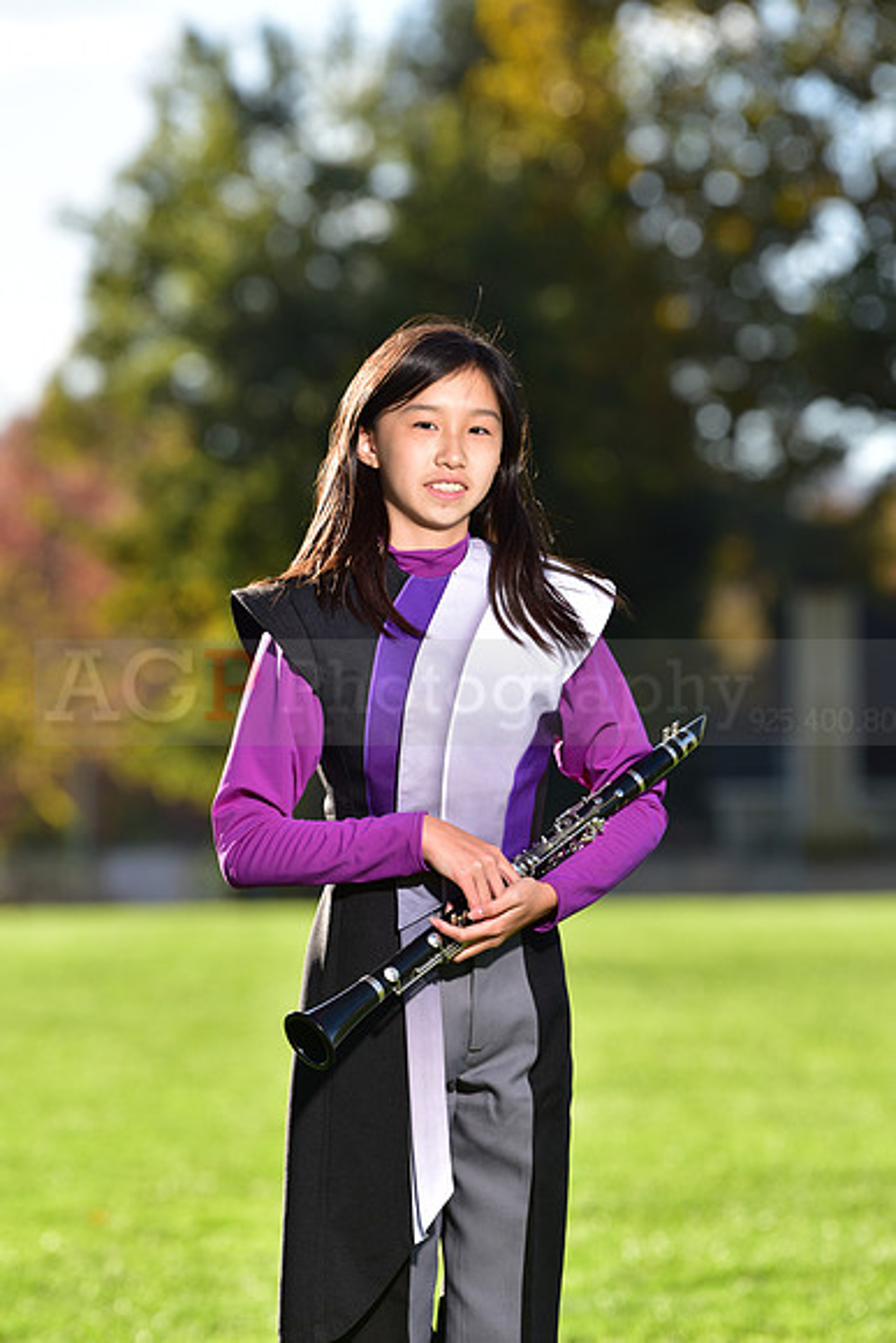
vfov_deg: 10.3
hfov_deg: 6.9
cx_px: 448
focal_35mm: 200
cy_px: 672
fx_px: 7462
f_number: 5
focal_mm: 200
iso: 80
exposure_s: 1/250
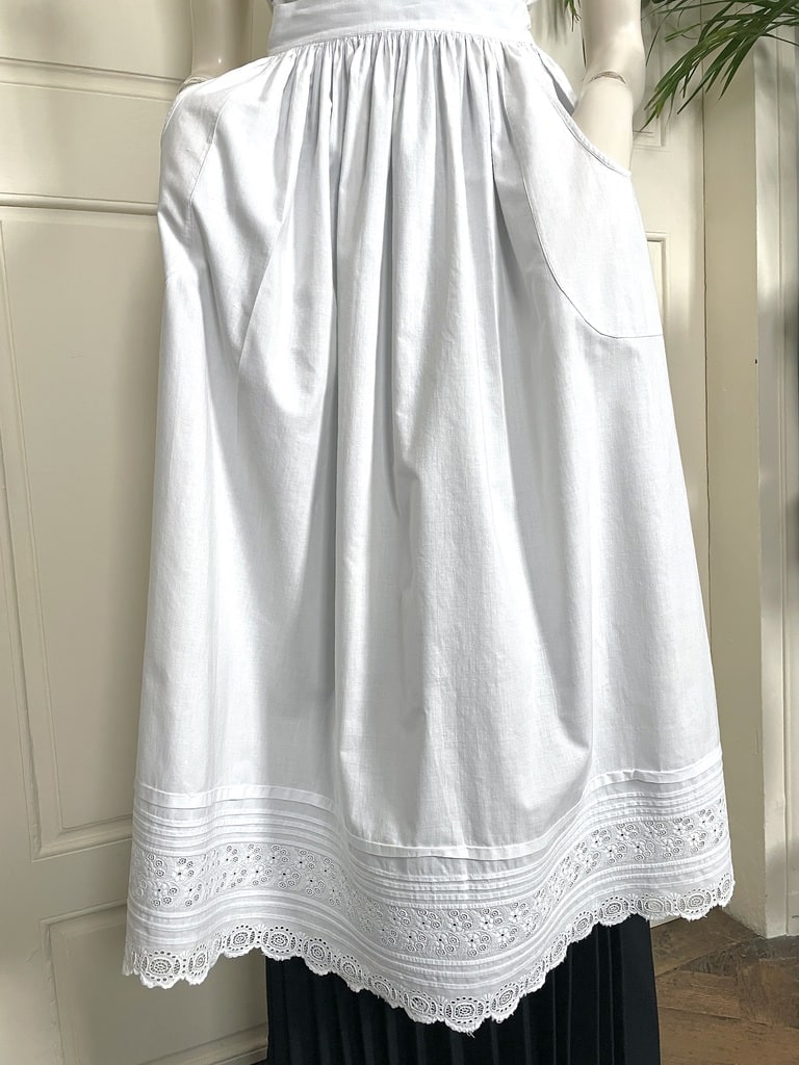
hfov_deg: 53.1
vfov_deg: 67.3
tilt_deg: -5.0
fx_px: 800
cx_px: 400
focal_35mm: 26
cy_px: 532
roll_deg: +3.0
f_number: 1.6
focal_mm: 4.2
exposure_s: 1/89
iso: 125
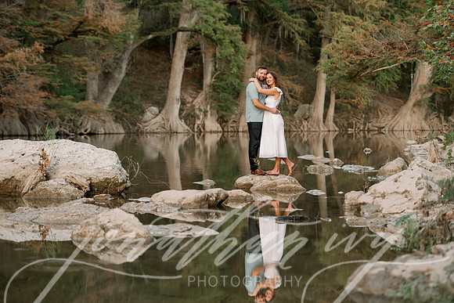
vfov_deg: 13.7
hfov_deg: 20.4
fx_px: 1261
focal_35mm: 100
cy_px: 152
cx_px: 227
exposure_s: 1/160
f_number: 2.8
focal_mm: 100
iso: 320
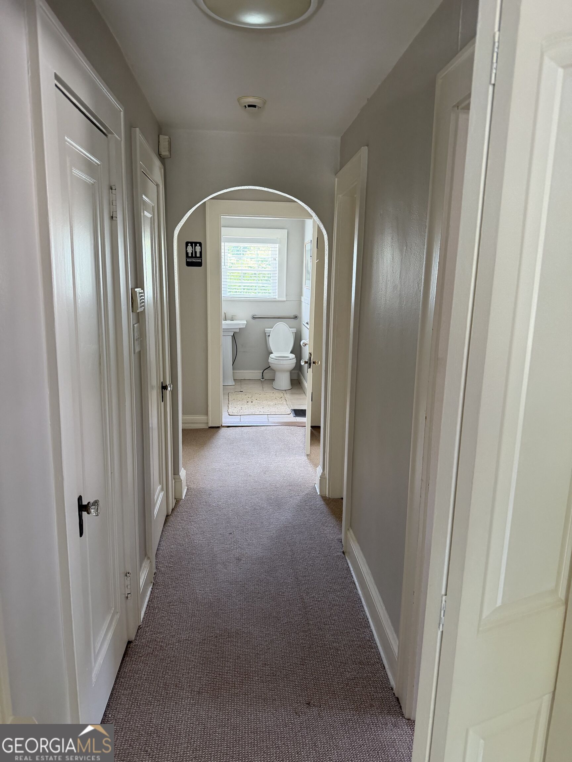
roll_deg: -0.3
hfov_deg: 56.8
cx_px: 286
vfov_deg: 71.6
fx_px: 529
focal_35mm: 24
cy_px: 381
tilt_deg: -10.4
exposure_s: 1/60
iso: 250
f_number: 1.78
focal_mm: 6.76
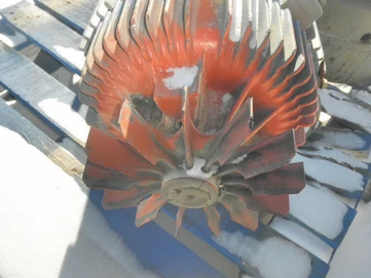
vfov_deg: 45.4
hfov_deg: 58.3
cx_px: 193
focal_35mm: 31
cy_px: 150
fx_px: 332
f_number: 3
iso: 64
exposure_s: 1/400
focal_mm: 5
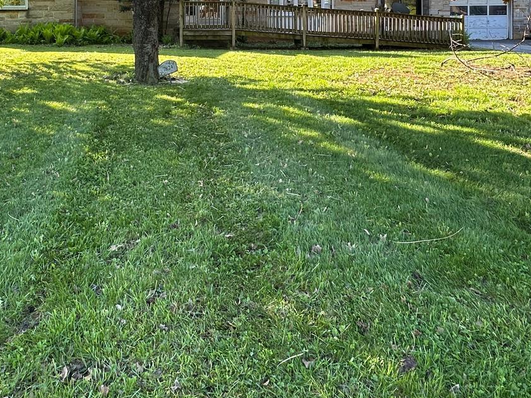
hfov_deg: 53.7
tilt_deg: +1.1
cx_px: 217
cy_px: 20
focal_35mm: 34
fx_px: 521
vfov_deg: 38.1
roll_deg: +0.6
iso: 40
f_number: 2.2
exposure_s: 1/174
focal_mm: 2.22
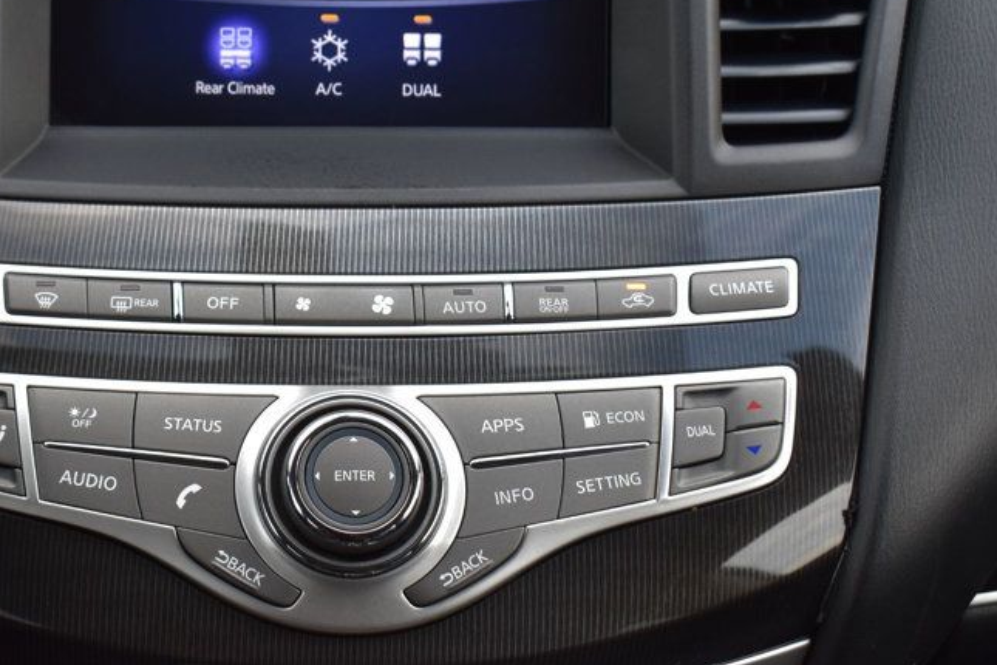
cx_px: 260
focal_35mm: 81
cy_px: 182
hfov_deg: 24.8
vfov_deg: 16.8
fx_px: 2243
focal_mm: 34
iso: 400
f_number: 8
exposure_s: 1/60
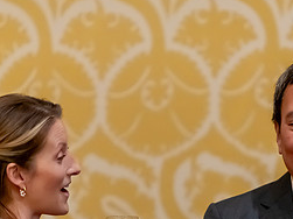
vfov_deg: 3.3
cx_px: 225
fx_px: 3756
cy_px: 199
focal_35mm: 444
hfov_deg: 4.5
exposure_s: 1/200
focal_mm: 200
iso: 5000
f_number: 2.8
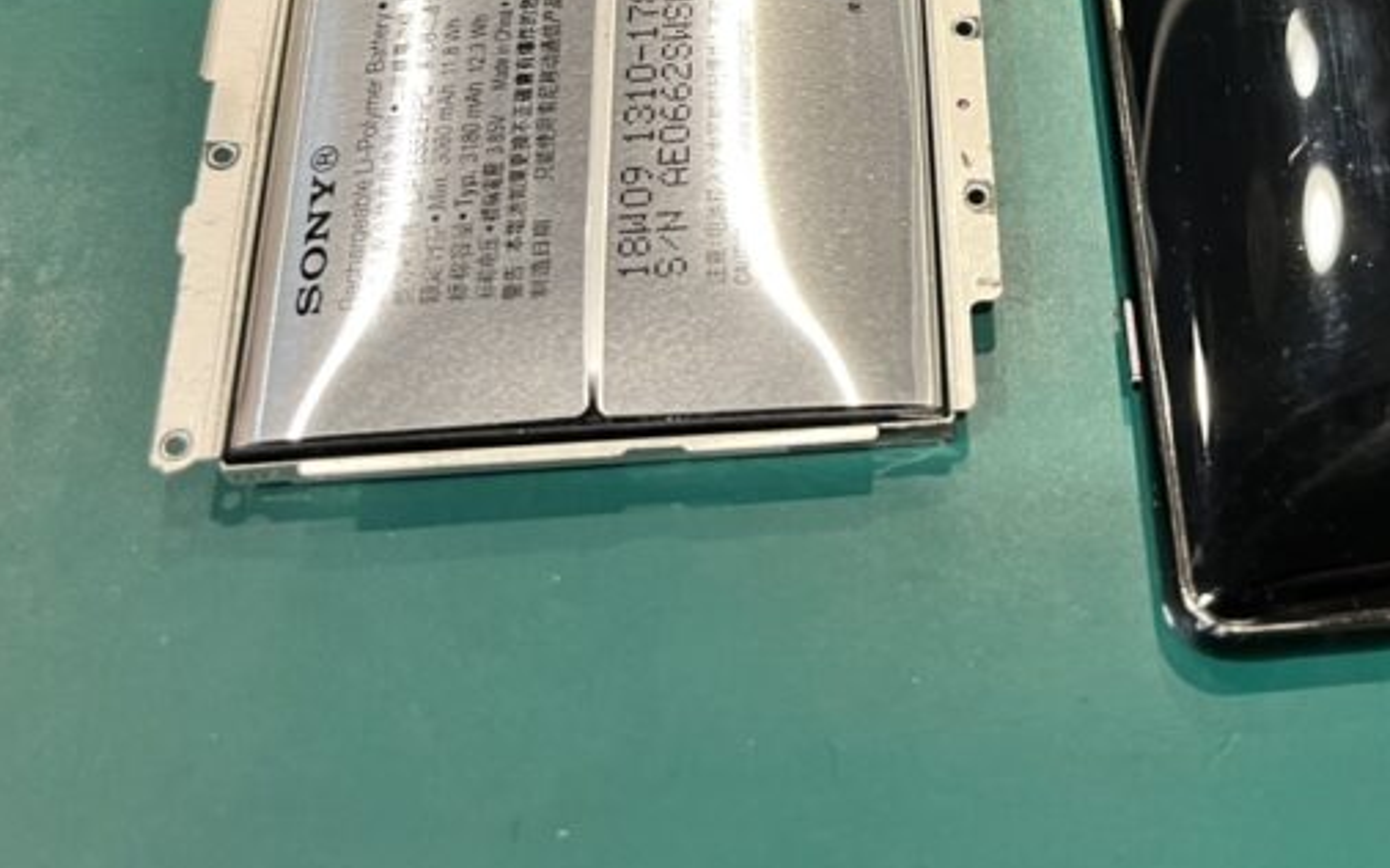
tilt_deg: -56.6
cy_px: 12
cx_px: 1071
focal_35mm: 49
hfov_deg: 39.7
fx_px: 1856
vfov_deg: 25.1
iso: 125
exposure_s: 1/50
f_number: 1.6
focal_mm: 5.1
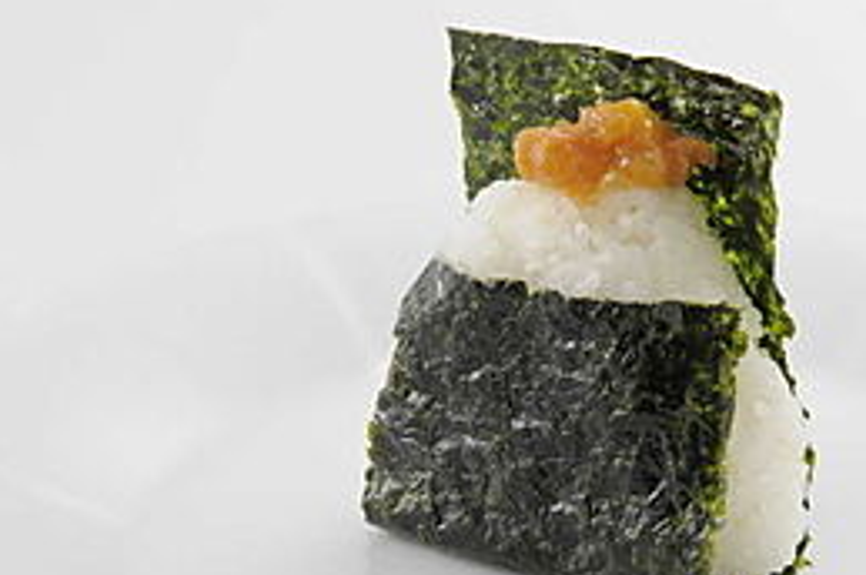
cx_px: 604
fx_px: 3772
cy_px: 319
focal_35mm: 157
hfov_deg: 13.1
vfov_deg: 8.7
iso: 200
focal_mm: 68
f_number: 11
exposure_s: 1/125
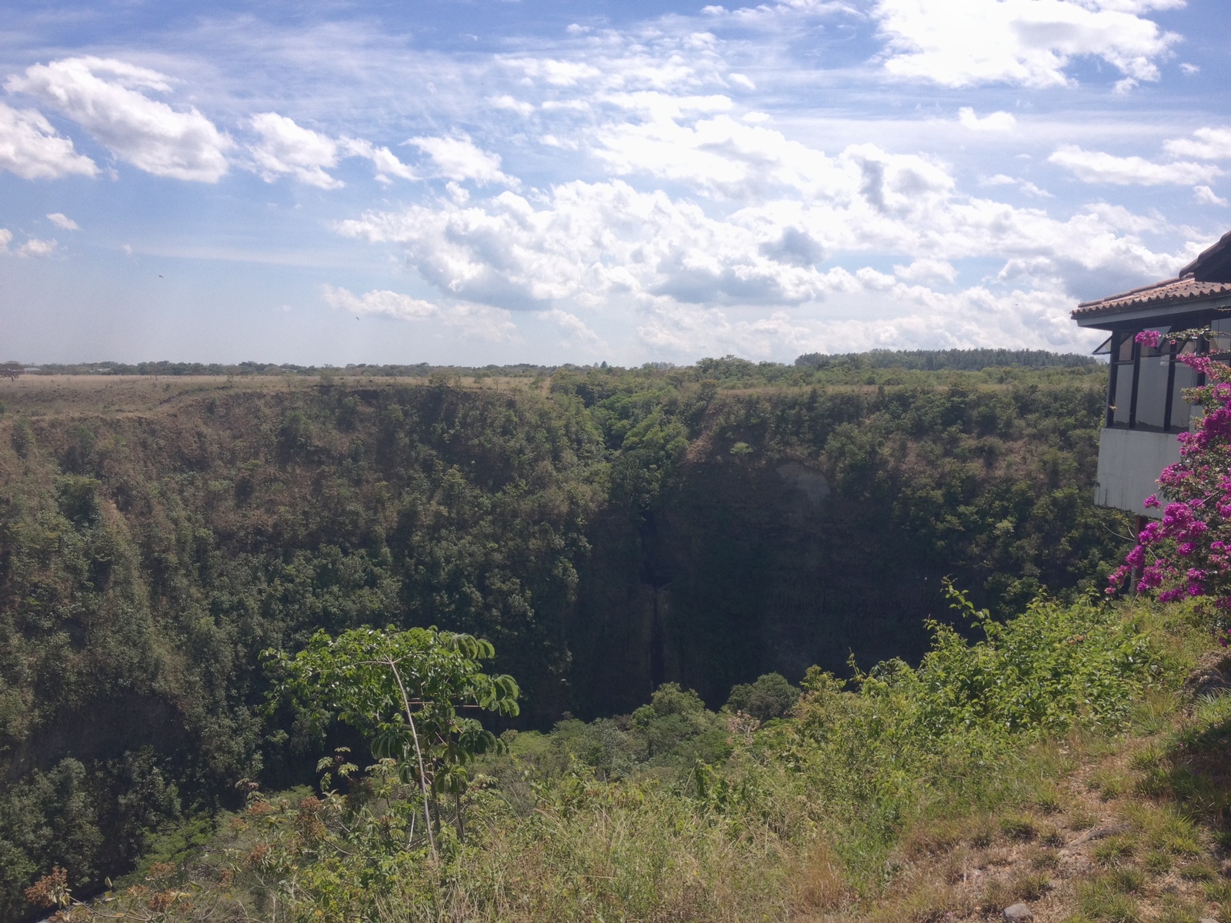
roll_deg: -1.9
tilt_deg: -7.4
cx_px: 616
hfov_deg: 52.6
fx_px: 1245
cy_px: 462
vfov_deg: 40.7
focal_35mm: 35
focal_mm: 4.28
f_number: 2.4
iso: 50
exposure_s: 1/552
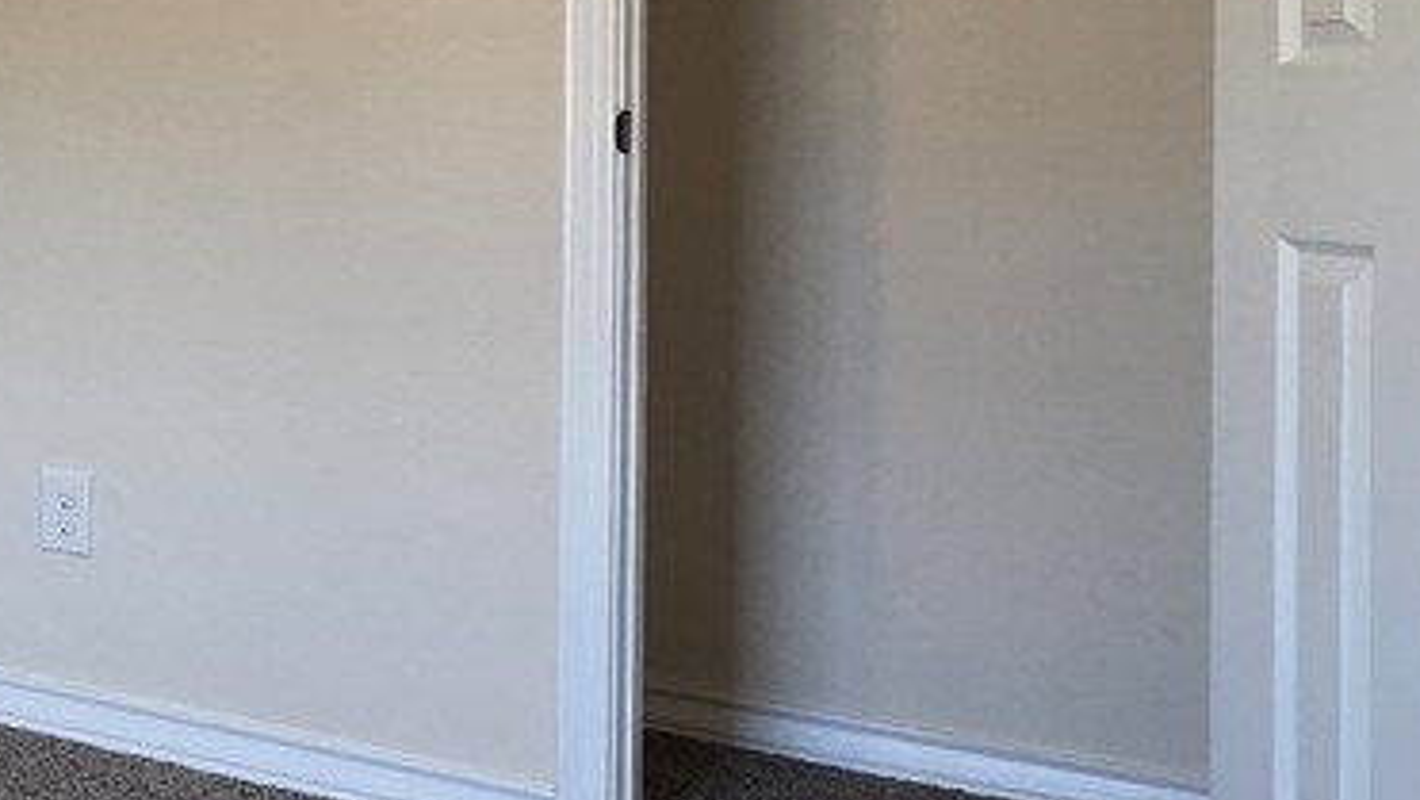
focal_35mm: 55
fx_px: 2072
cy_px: 80
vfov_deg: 21.4
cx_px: -731
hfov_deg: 26.6
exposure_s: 1/60
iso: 160
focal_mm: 2.2
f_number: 1.9
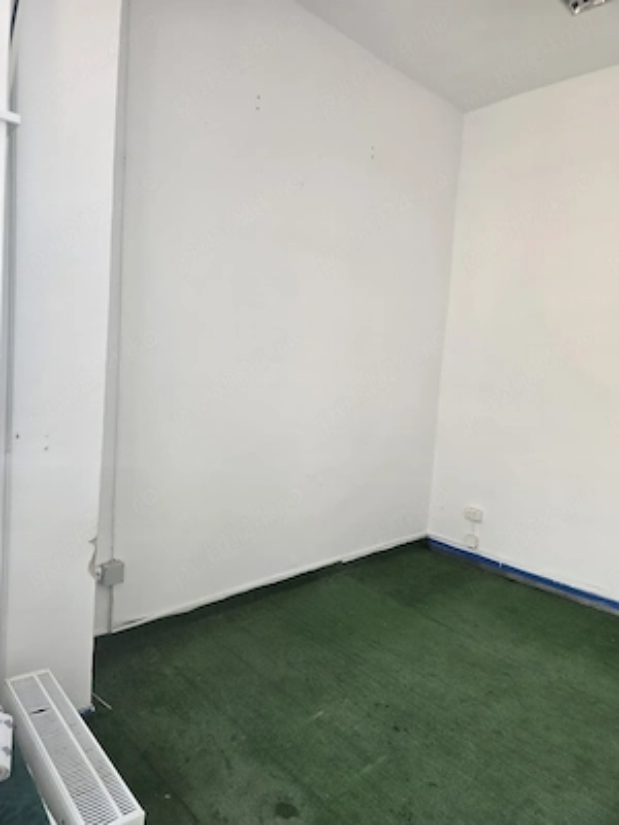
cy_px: 412
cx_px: 310
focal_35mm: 23
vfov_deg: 73.9
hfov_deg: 58.9
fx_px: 548
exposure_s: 1/180
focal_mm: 6.3
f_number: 1.7
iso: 100
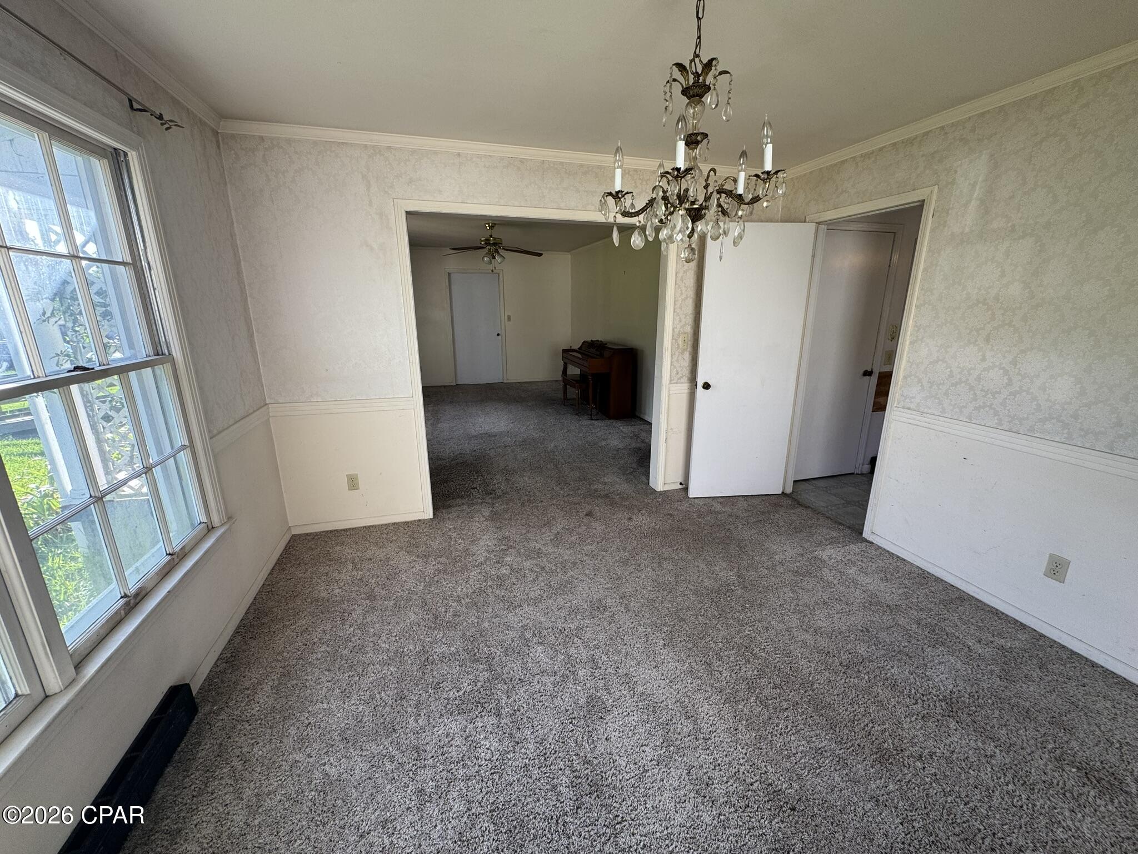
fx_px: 460
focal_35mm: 14
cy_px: 427
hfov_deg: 102.1
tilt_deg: -15.0
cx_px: 569
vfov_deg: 85.7
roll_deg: +0.5
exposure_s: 1/99
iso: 64
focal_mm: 2.22
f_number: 2.2
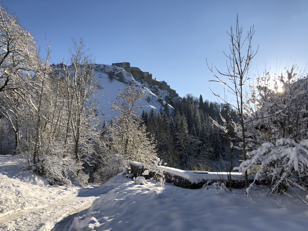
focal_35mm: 28
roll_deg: -1.1
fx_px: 249
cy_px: 116
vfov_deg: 49.7
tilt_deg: +8.6
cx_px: 154
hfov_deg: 63.4
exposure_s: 1/2404
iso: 20
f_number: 1.8
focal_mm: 4
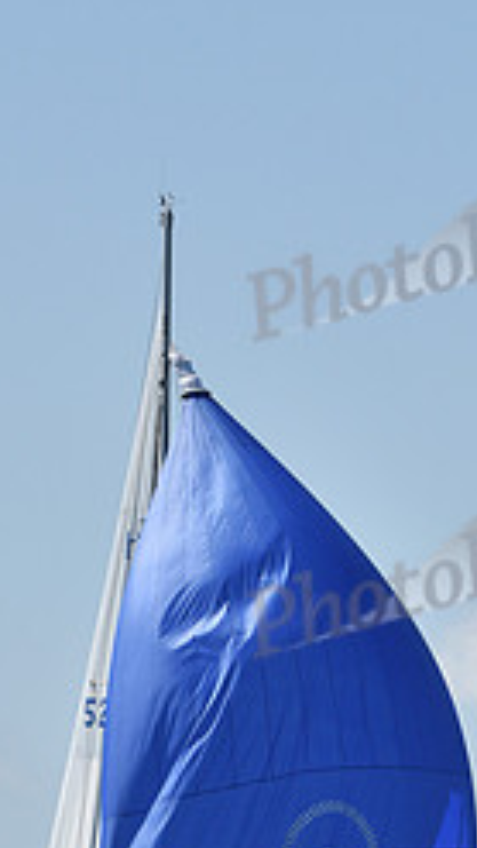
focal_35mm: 393
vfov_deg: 5.5
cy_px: 797
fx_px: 8834
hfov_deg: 3.1
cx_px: 70
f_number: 9
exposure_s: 1/1250
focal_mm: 160
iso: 320
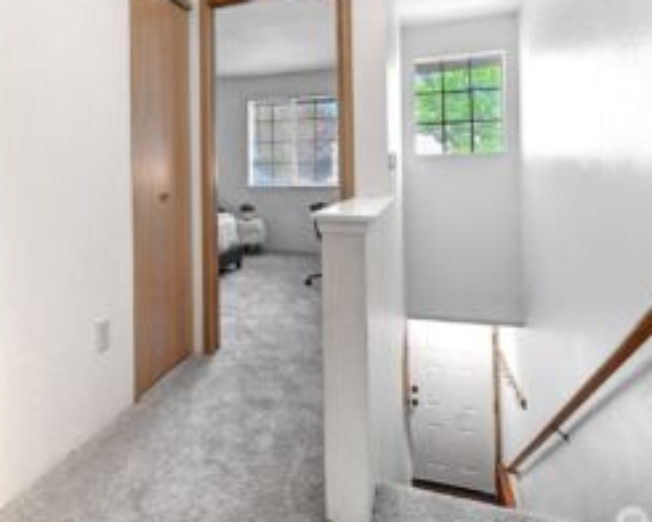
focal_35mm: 23
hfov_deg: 71.2
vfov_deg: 59.9
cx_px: 237
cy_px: 190
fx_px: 444
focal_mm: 10
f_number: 11
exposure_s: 1/6
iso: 3200
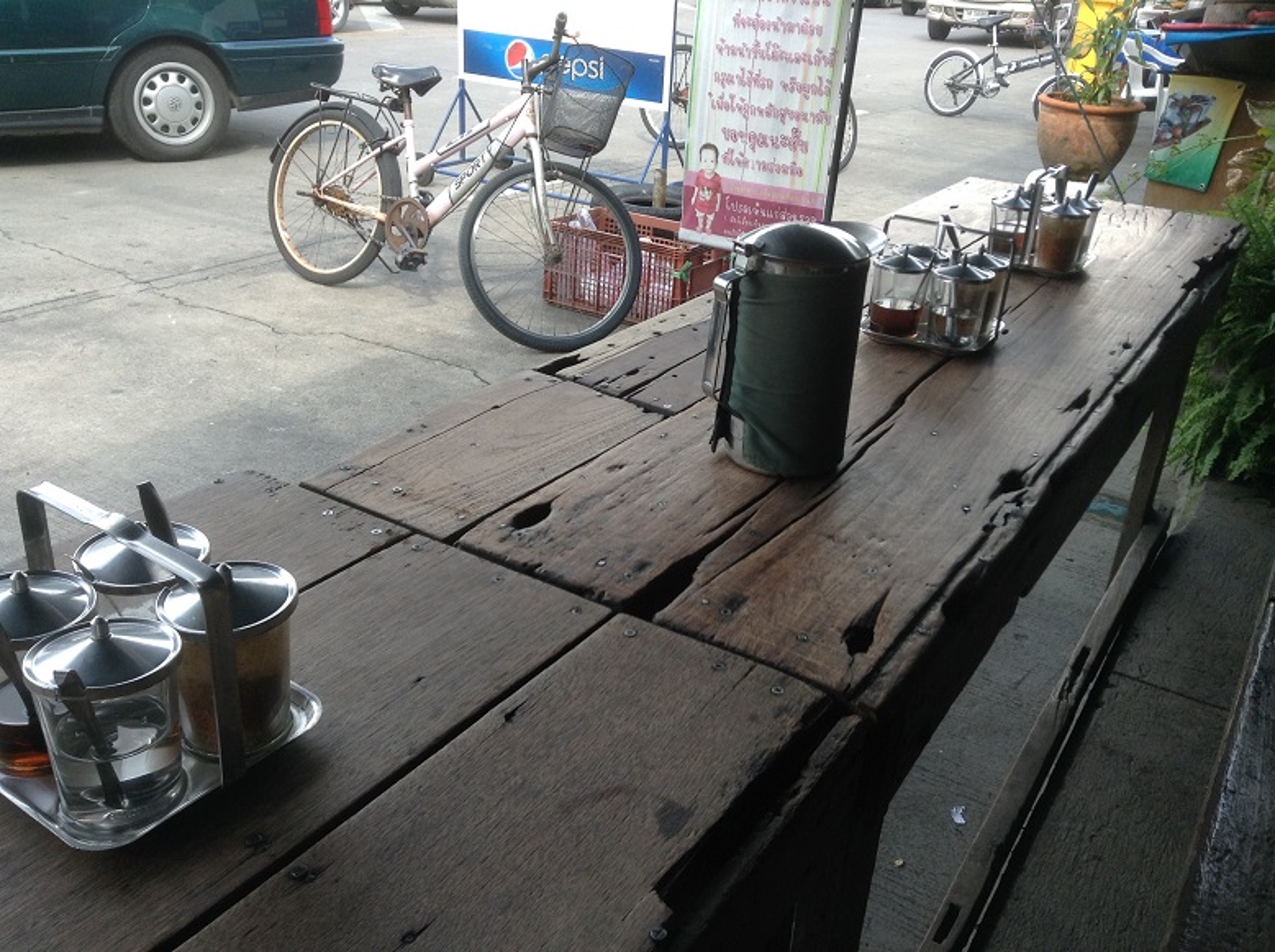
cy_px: 476
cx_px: 638
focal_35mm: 33
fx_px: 1214
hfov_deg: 55.4
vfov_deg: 42.8
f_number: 2.4
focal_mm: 3.3
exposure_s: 1/147
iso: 32
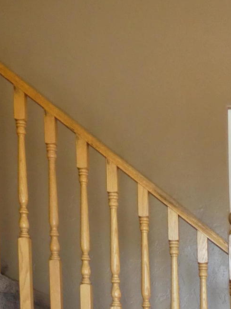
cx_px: 271
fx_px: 659
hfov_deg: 18.9
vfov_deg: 22.6
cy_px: 434
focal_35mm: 74
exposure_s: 1/60
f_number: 3.3
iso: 400
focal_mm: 4.3
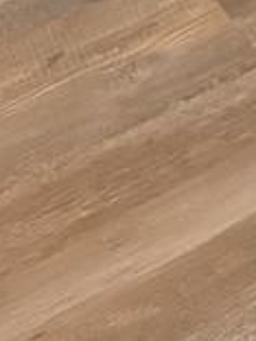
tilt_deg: -18.3
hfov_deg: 7.5
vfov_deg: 9.6
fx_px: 1686
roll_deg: +1.8
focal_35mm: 171
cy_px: -601
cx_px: 803
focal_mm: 5.96
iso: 320
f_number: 1.6
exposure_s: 1/60
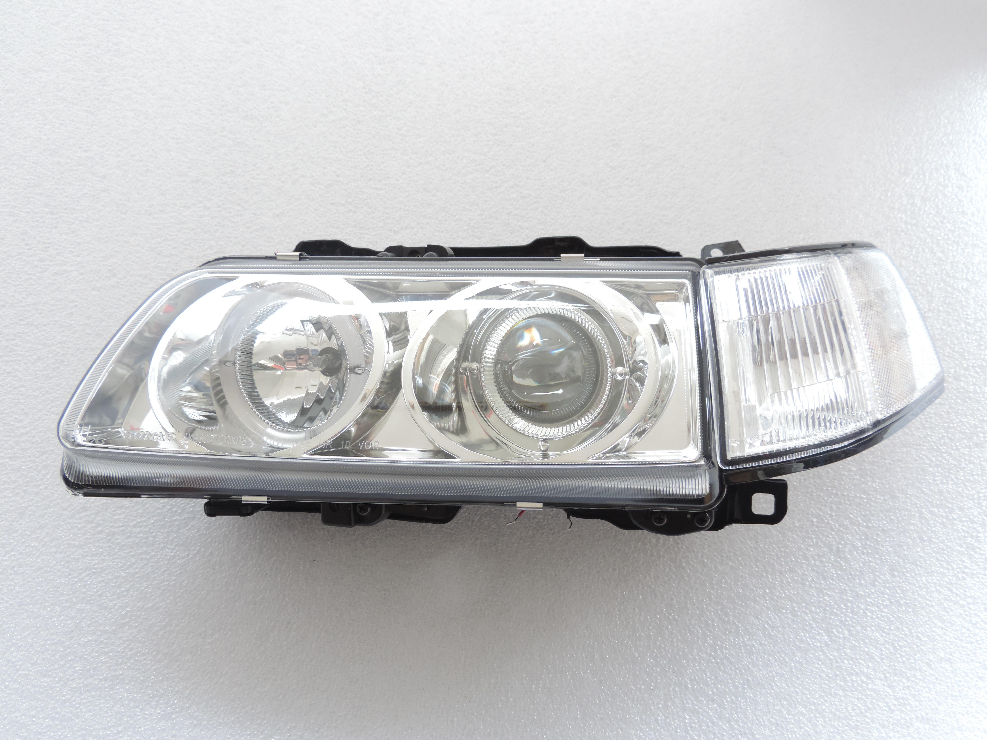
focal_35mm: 30
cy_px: 370
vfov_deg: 46.8
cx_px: 494
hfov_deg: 60.0
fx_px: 855
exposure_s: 1/30
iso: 160
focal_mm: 5.3
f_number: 3.1
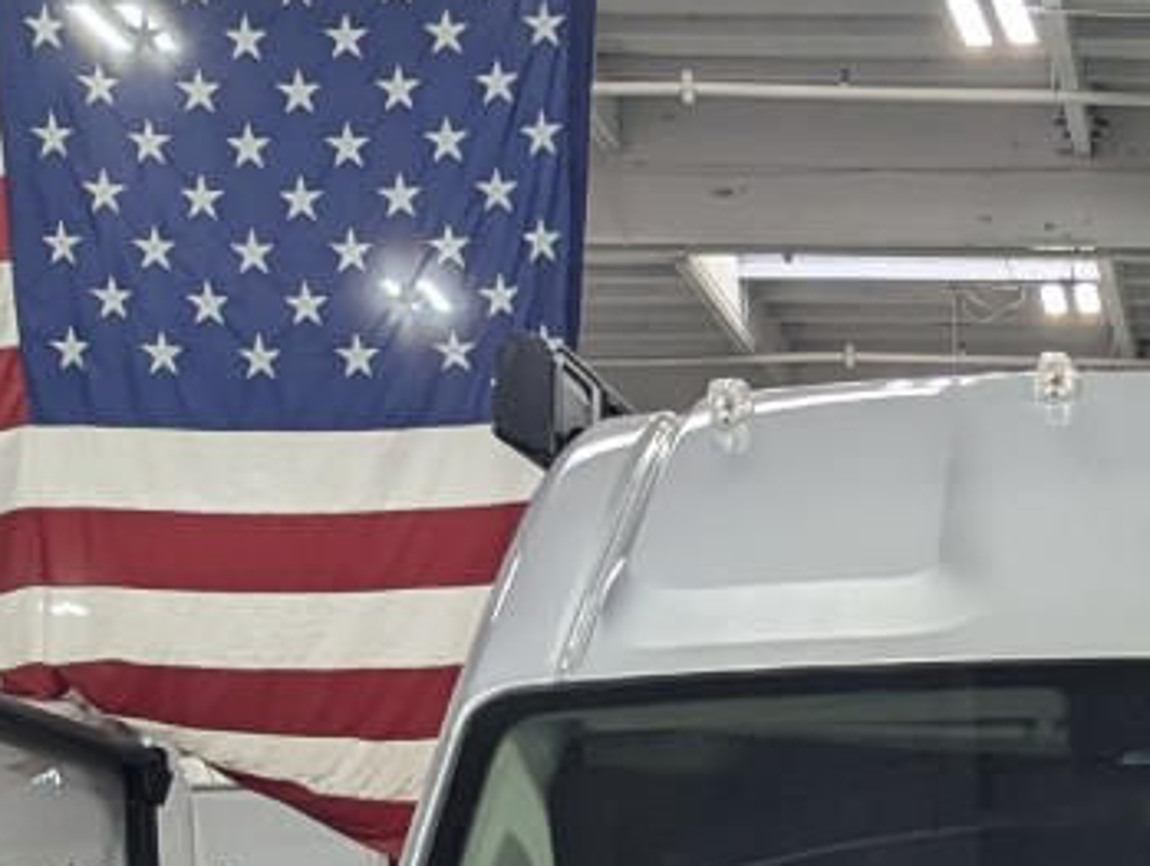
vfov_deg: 13.9
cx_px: 1260
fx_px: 3195
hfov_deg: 19.6
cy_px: 1502
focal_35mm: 96
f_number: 1.85
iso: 150
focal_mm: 6.81
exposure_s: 1/170
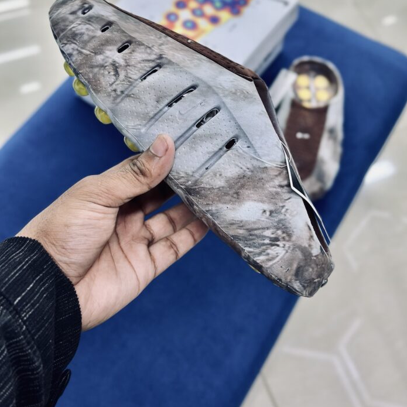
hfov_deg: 30.0
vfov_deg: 29.9
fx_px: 758
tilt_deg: -56.4
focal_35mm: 57
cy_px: 138
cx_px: 204
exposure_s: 1/100
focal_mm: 6.86
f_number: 1.78
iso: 80
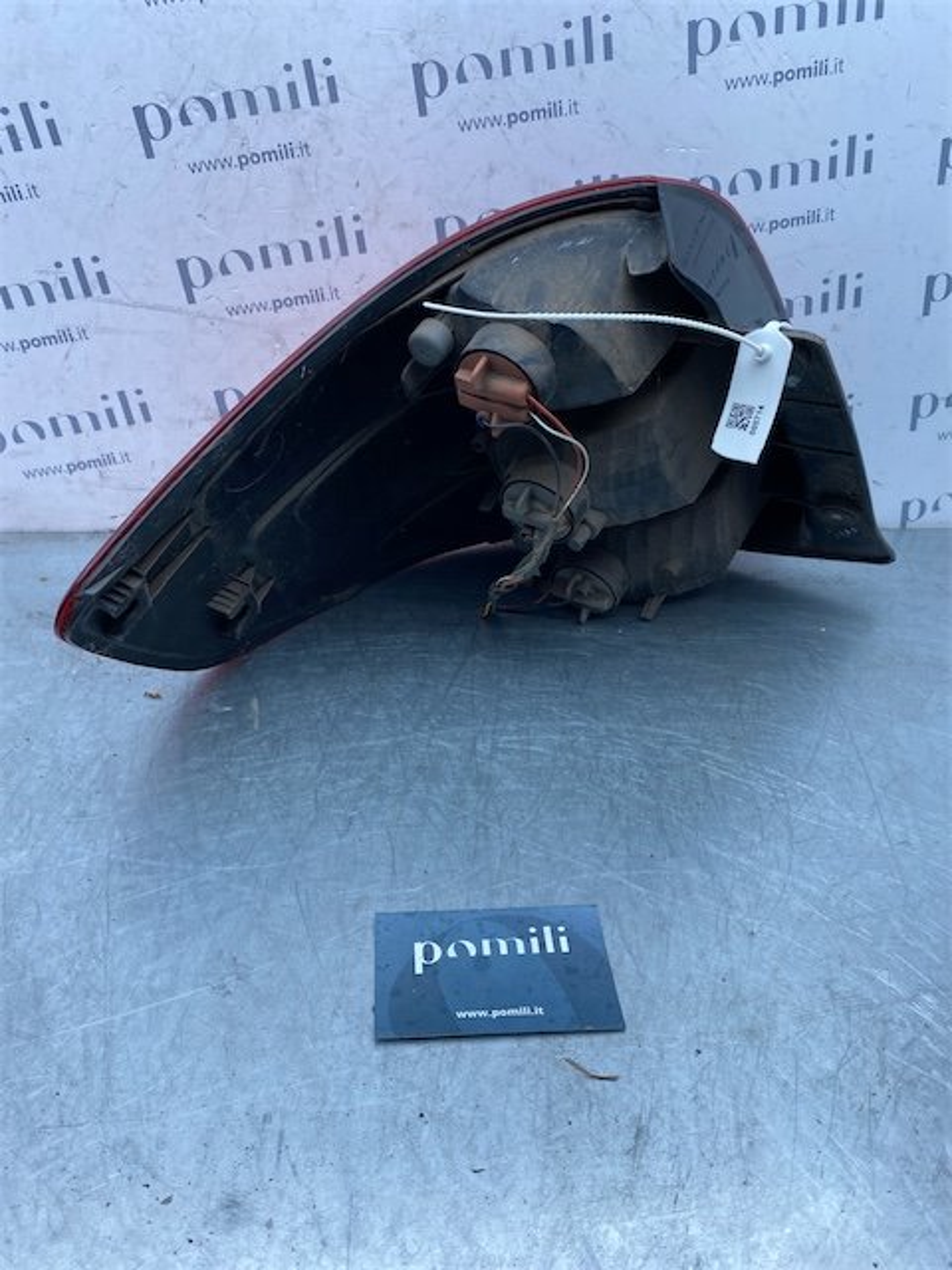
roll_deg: -2.5
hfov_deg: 53.1
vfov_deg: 67.3
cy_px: 635
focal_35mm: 26
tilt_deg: -32.9
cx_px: 476
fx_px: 953
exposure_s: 1/600
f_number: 1.8
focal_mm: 4.25
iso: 32
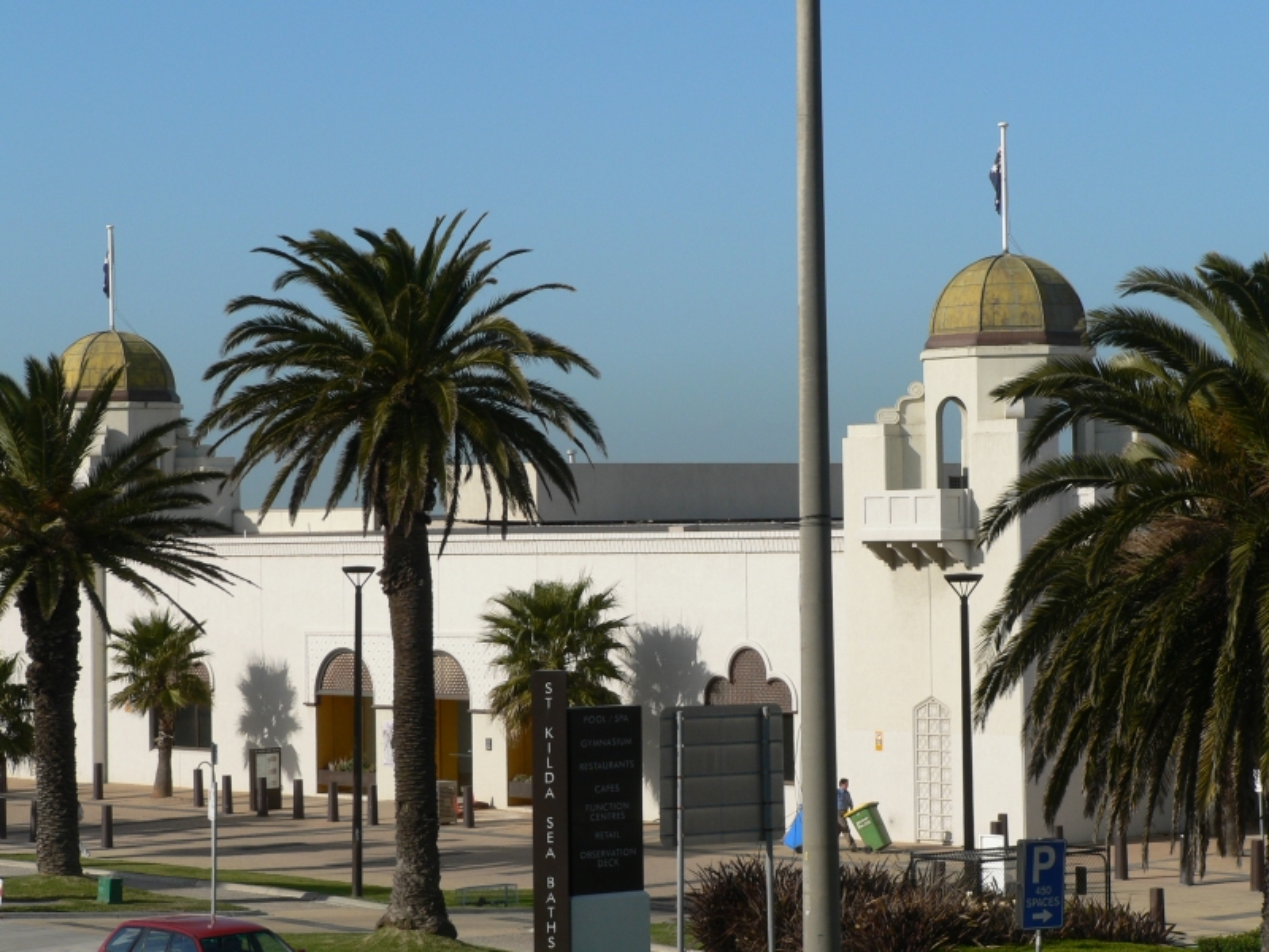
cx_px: 634
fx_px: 3739
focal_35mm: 102
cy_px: 476
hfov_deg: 19.3
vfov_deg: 14.5
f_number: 5.6
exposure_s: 1/400
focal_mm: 16.9
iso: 80
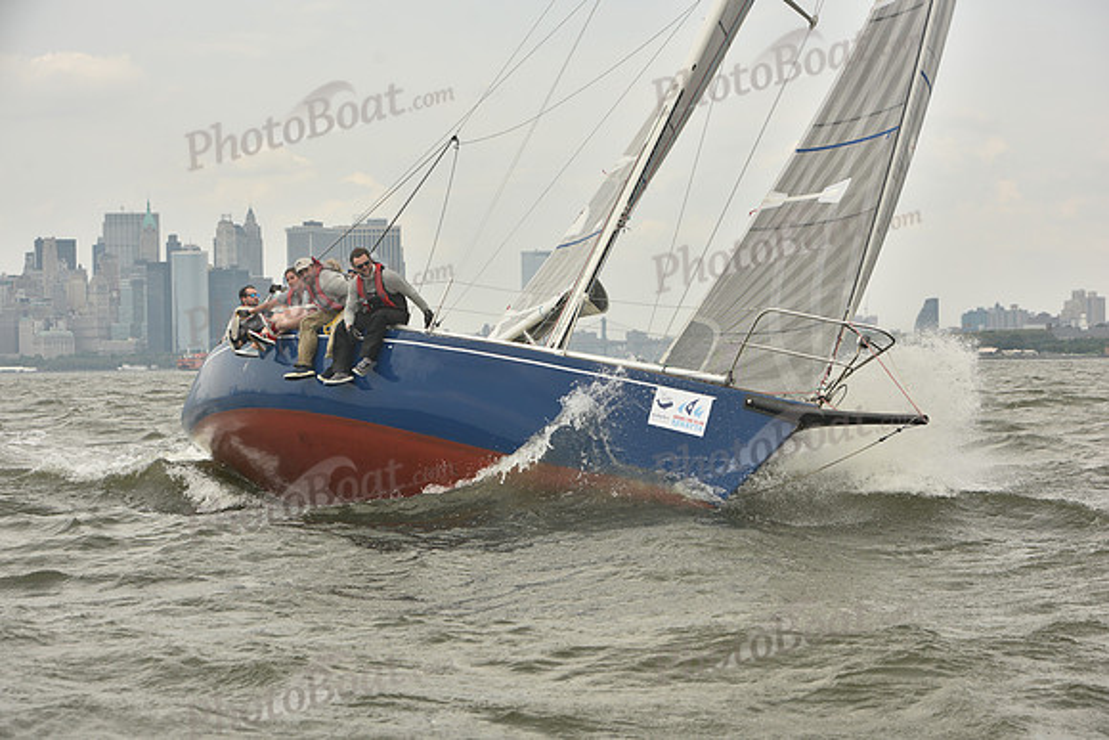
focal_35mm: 80
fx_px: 2465
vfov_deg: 17.1
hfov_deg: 25.4
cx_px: 554
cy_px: 370
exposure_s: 1/800
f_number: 6.3
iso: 250
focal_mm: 80
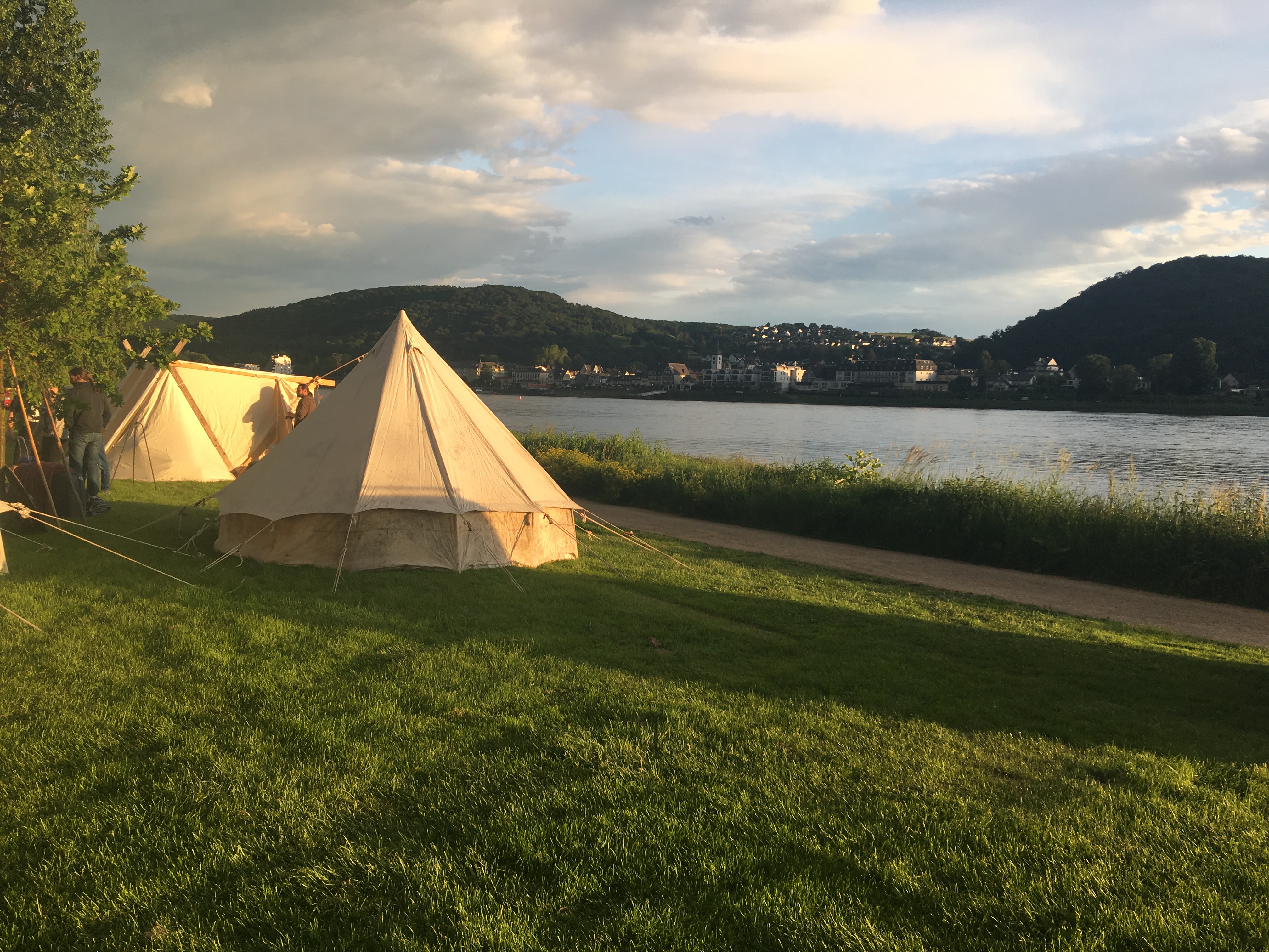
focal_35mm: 29
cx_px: 634
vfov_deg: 48.2
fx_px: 1063
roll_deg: -1.3
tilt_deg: -5.5
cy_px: 476
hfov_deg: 61.7
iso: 25
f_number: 2.2
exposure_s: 1/281
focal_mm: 4.15
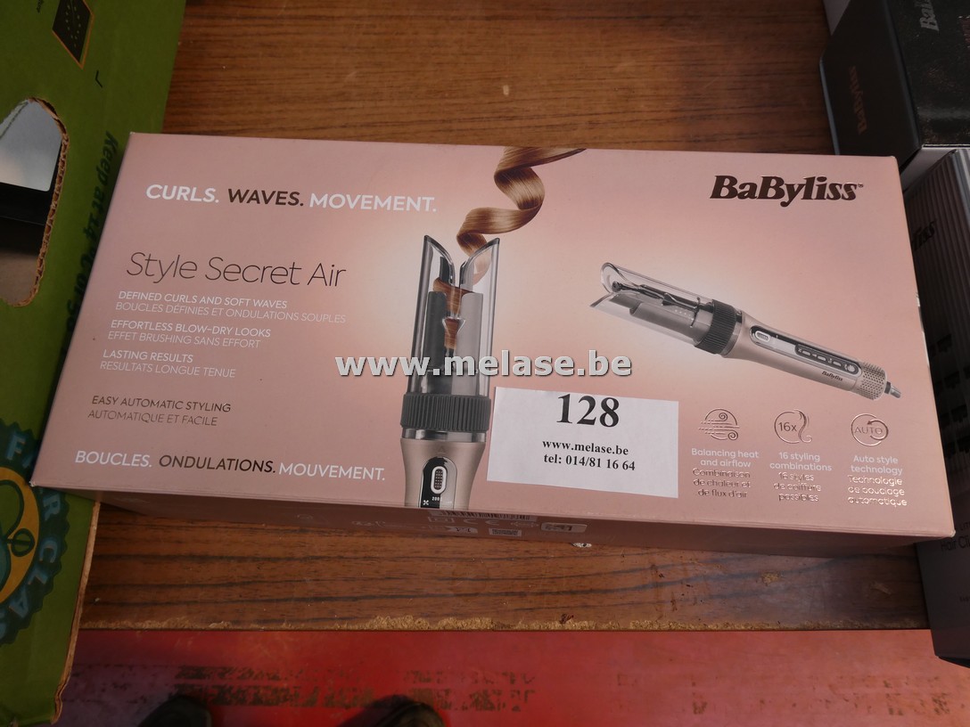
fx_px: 673
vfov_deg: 56.8
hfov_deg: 71.6
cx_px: 485
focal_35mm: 24
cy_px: 364
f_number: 3.3
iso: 80
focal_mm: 4.3
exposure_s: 1/125
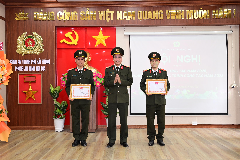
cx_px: 120
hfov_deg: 55.1
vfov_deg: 38.4
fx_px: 230
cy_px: 80
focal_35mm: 34
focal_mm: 34.5
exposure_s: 1/160
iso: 1600
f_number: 4
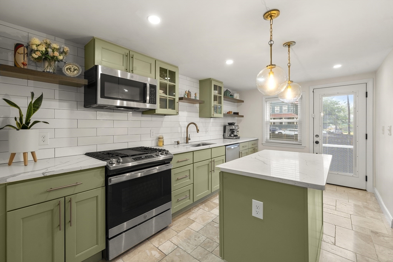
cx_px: 196
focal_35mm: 14
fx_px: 153
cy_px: 131
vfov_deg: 81.2
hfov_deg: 104.2
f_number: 7.1
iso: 320
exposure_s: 1/13
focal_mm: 14
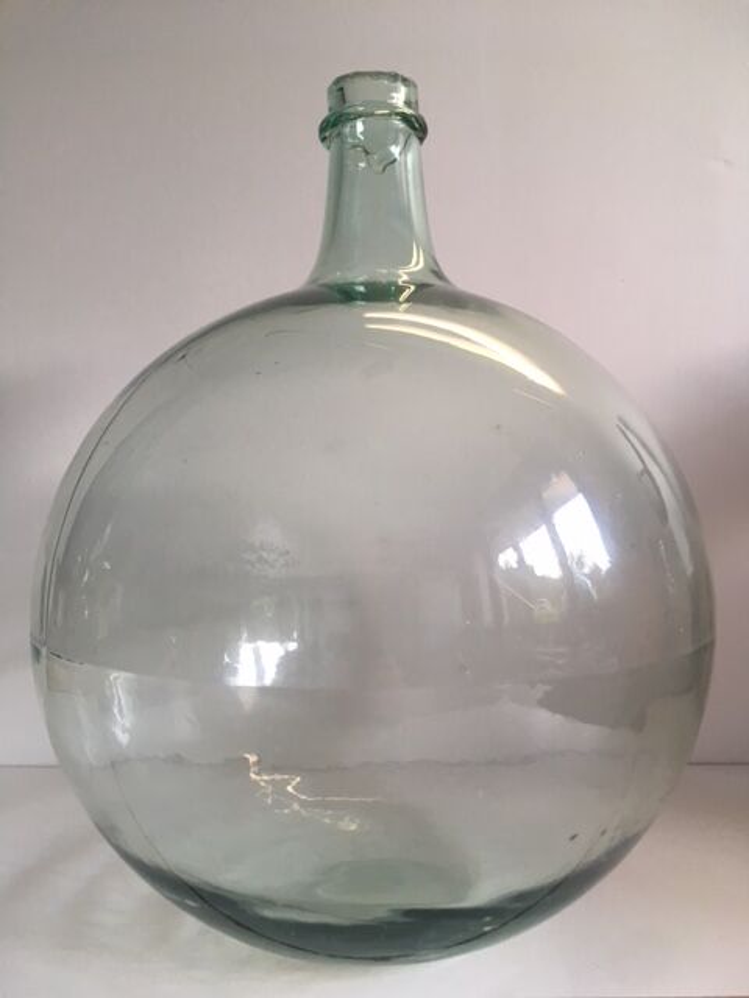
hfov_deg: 48.2
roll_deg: -0.3
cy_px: 499
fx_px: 837
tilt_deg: -5.3
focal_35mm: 29
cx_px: 374
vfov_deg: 61.7
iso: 25
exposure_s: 1/33
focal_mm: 4.15
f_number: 2.2
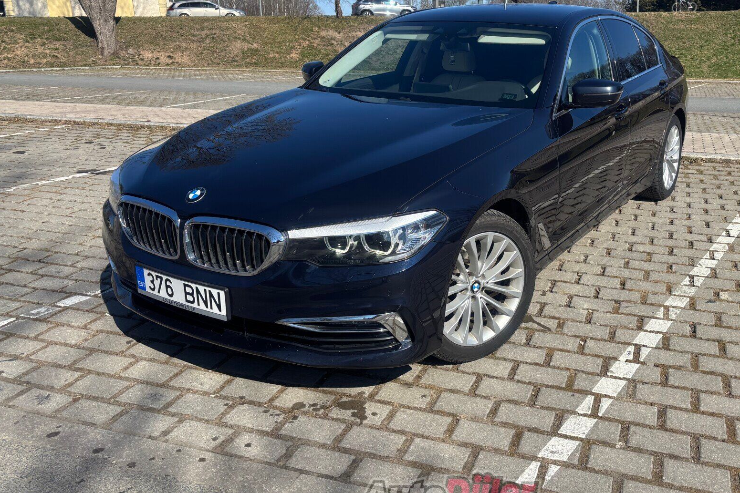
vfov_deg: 38.8
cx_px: 448
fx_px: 699
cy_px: 211
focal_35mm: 34
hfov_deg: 55.3
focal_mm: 5.96
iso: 50
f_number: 1.6
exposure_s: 1/2710
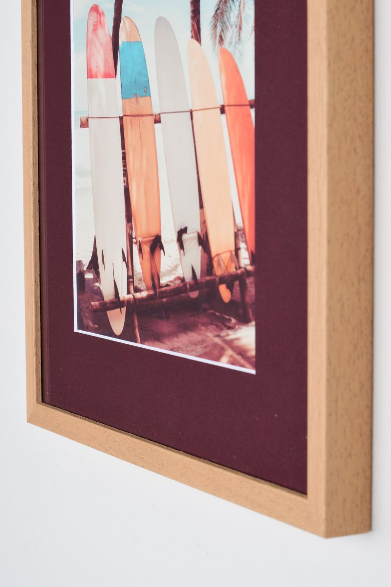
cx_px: 196
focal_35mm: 75
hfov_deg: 18.2
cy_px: 294
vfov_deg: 27.0
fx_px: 1222
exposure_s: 1/80
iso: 400
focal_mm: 50
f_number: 10
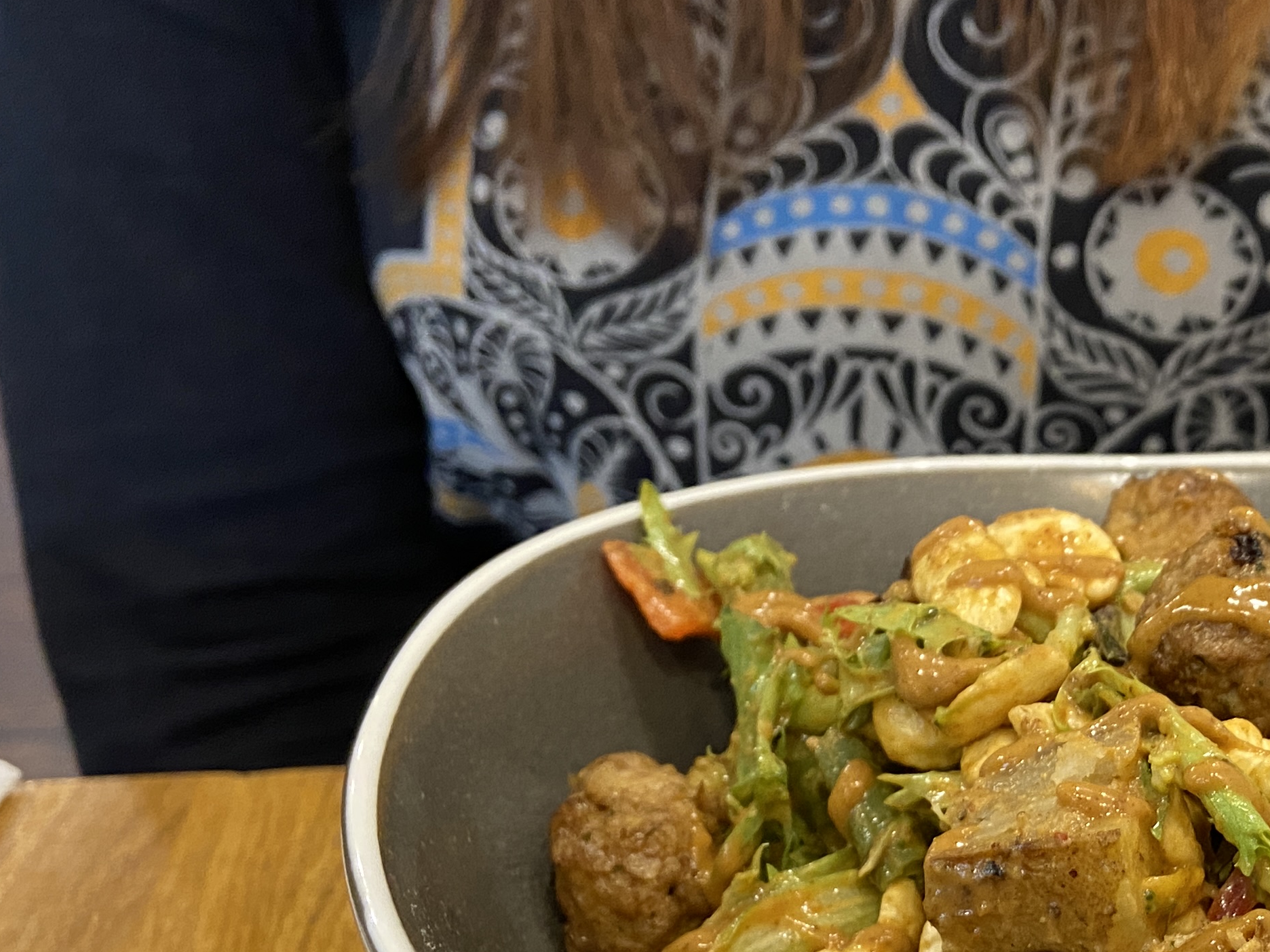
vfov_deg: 25.6
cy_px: 769
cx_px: 1174
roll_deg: -2.2
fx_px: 2055
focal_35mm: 56
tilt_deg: -25.6
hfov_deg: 32.4
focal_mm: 4.25
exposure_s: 1/50
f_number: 1.8
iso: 200
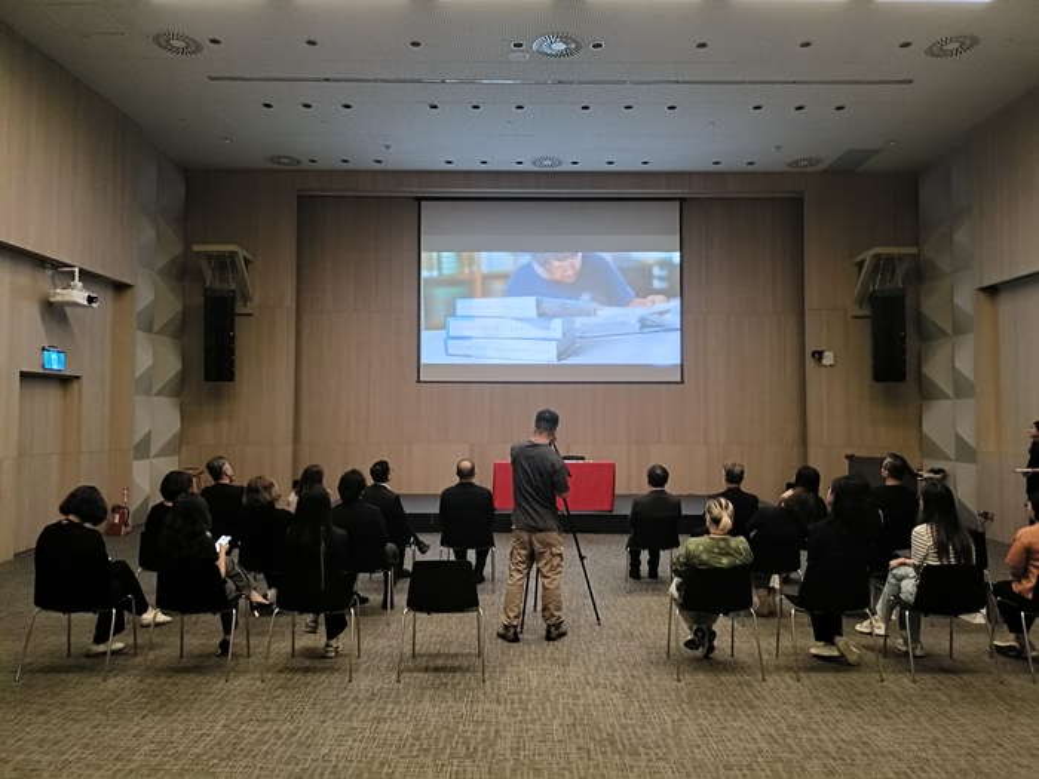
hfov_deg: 69.4
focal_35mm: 25
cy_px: 390
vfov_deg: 54.9
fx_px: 750
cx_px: 520
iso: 2000
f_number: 1.7
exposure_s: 1/24
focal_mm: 4.7
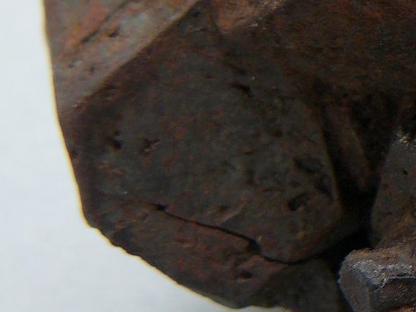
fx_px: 1454
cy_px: -3
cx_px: 511
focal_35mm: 121
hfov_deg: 15.6
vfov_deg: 12.1
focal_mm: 6
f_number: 4
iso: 100
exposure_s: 1/100
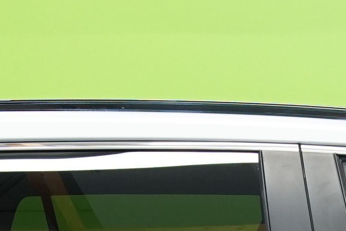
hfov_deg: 7.6
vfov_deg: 4.9
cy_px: 604
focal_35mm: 270
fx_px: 2595
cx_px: 436
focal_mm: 38
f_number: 5
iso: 500
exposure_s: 1/20
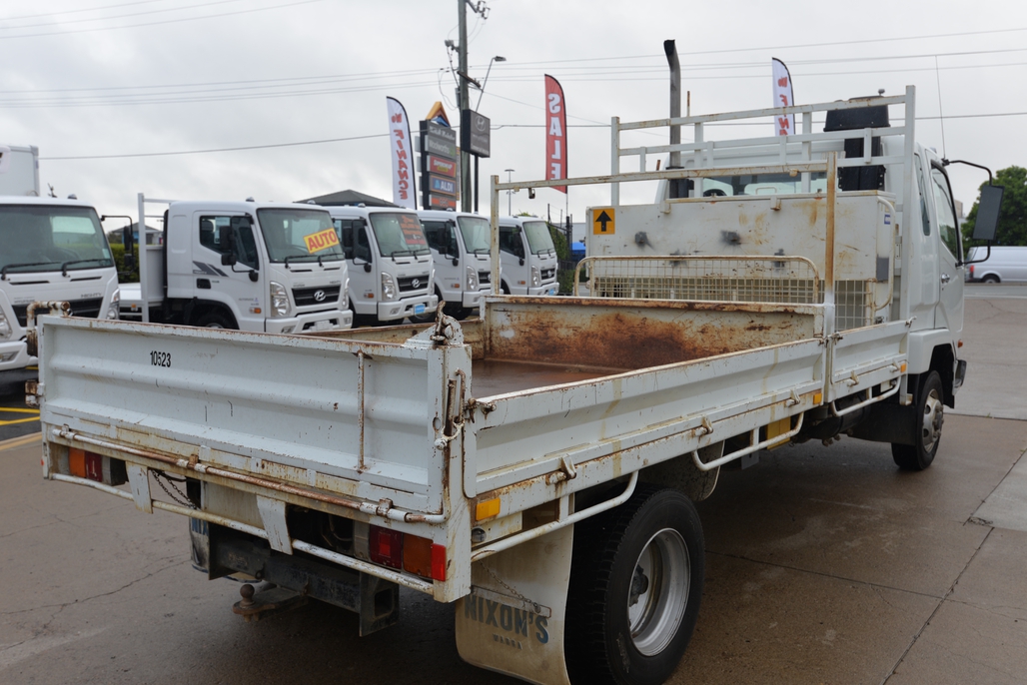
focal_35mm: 32
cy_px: 342
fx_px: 913
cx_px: 514
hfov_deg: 58.7
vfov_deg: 41.1
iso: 160
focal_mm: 32
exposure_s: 1/250
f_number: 8
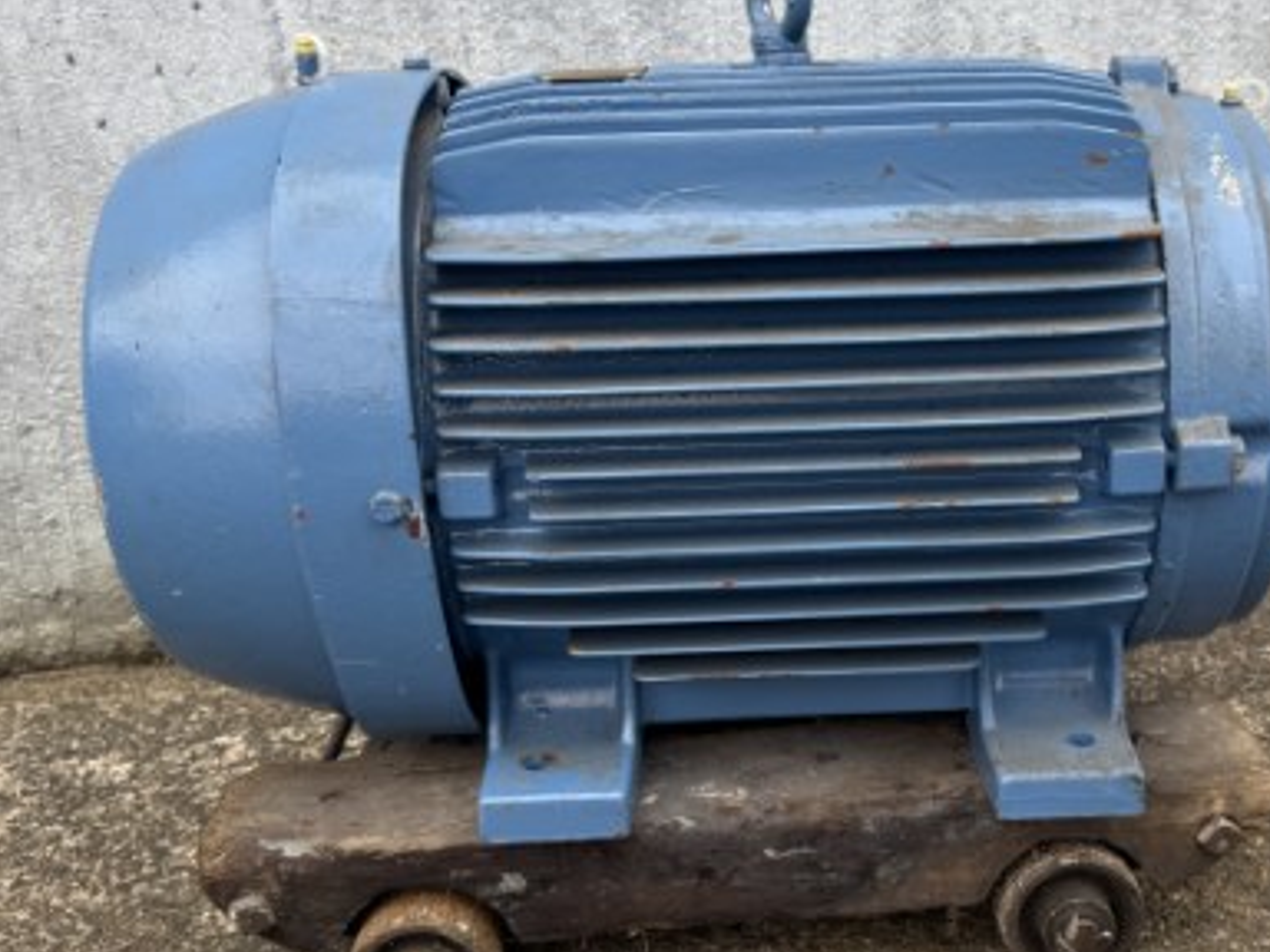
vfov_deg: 35.9
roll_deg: +3.3
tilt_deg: -20.1
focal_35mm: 40
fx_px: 1468
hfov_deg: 46.4
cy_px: 549
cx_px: 790
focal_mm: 6.76
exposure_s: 1/250
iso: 64
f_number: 1.78
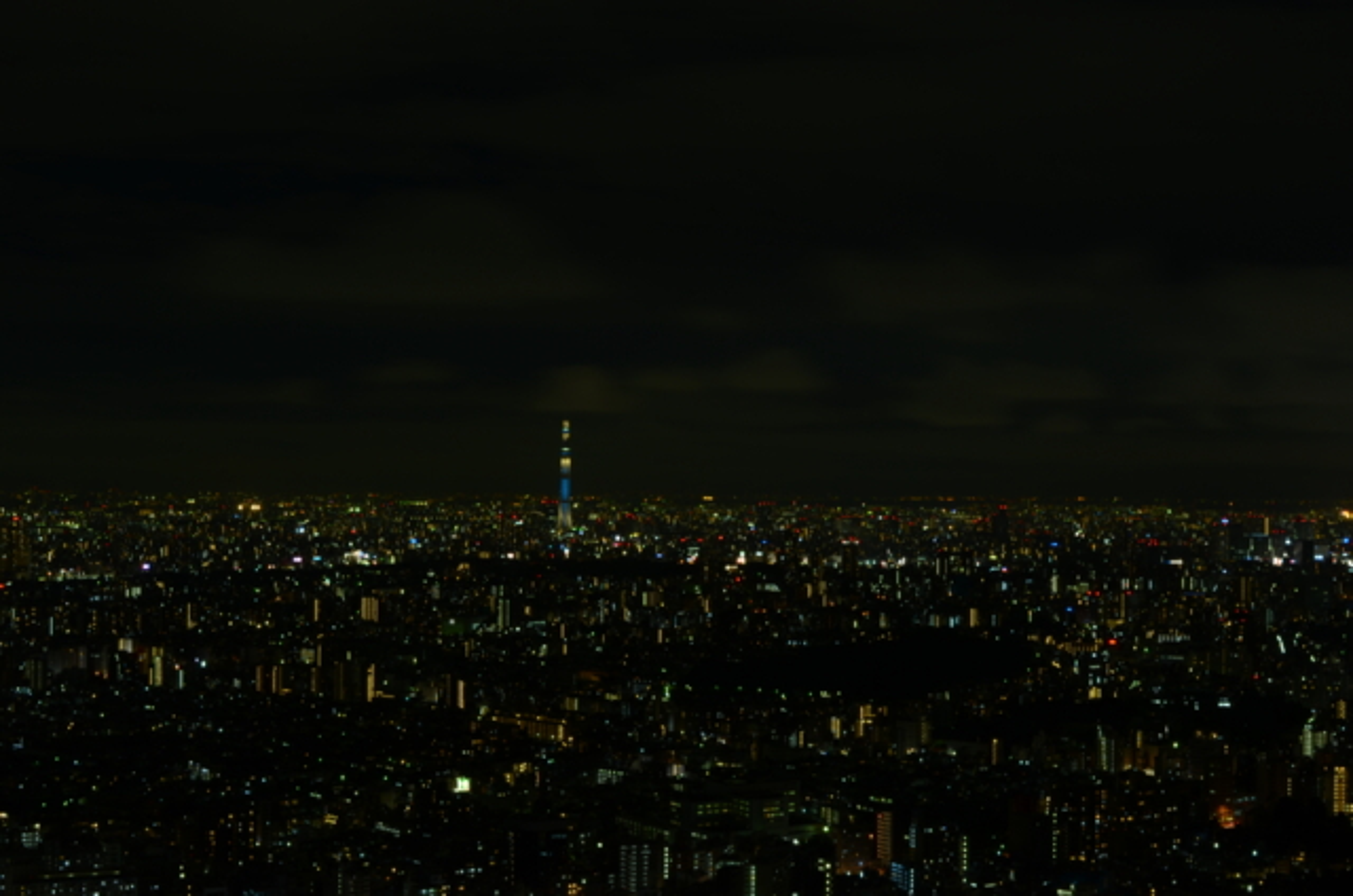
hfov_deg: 37.9
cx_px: 676
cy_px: 448
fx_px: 1969
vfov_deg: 25.6
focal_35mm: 52
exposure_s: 25
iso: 100
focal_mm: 35
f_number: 22
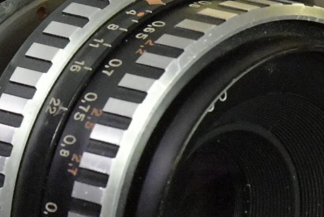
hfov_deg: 4.2
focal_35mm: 492
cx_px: 12
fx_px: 4429
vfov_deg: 2.8
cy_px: 61
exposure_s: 1/200
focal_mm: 100
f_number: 16
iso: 6400
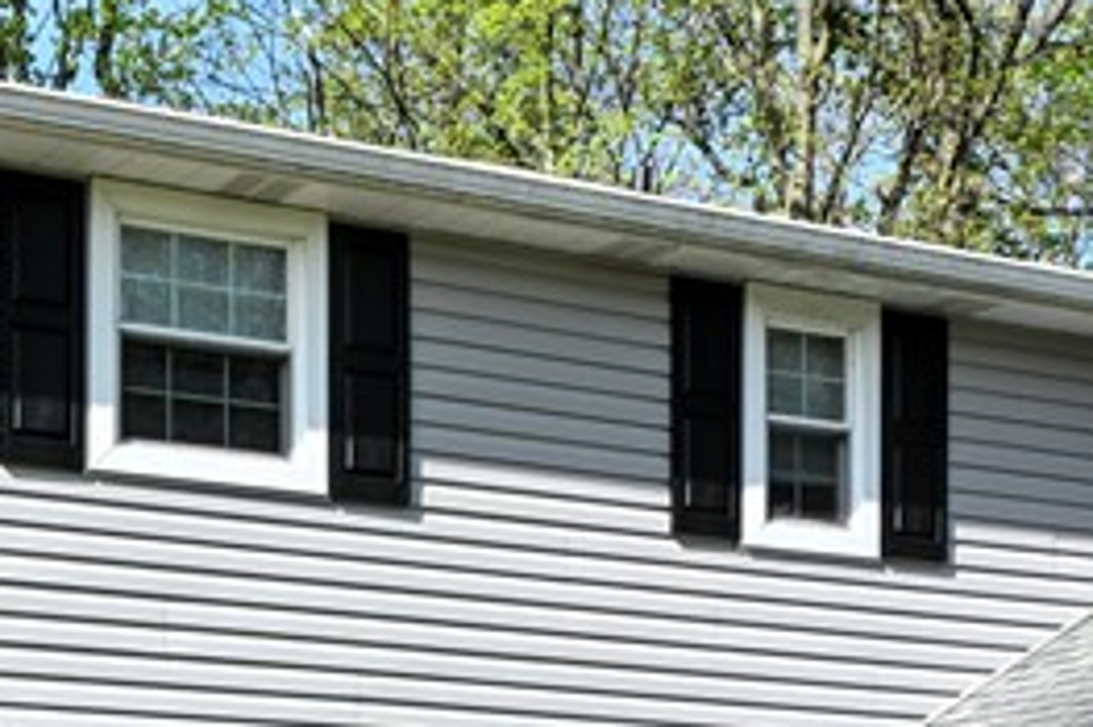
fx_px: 2824
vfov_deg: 13.6
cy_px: 1176
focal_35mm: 93
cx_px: -112
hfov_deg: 20.8
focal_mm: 15
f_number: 8
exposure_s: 1/125
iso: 100
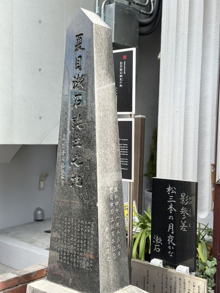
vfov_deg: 39.7
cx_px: 110
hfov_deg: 30.3
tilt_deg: -0.9
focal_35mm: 48
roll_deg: -2.1
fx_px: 407
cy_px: 146
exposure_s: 1/880
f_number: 1.78
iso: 80
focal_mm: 6.86
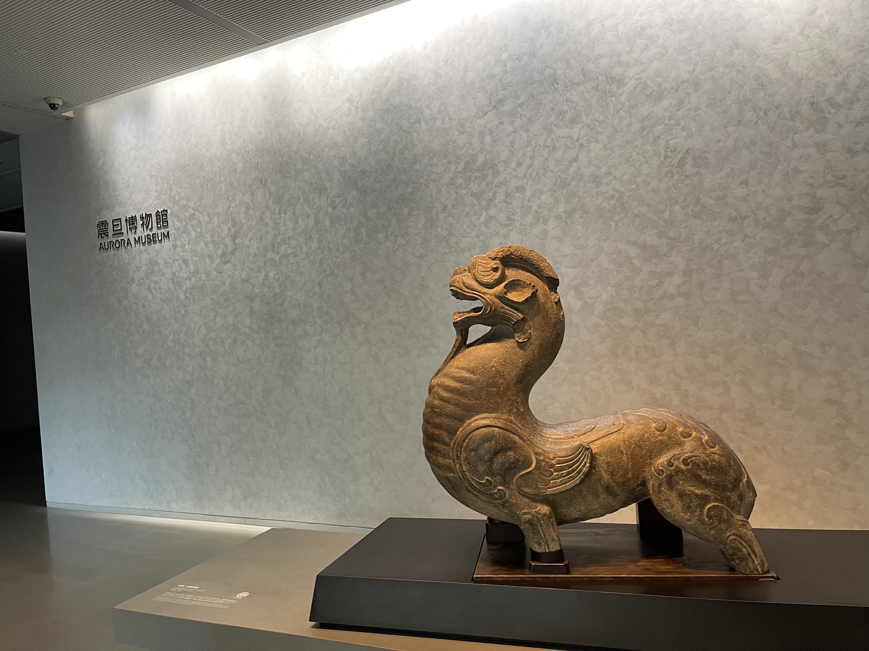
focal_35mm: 25
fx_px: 628
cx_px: 434
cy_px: 326
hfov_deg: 69.4
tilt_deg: +1.4
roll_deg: +2.4
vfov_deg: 54.9
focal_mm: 5.1
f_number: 1.6
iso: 160
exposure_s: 1/49
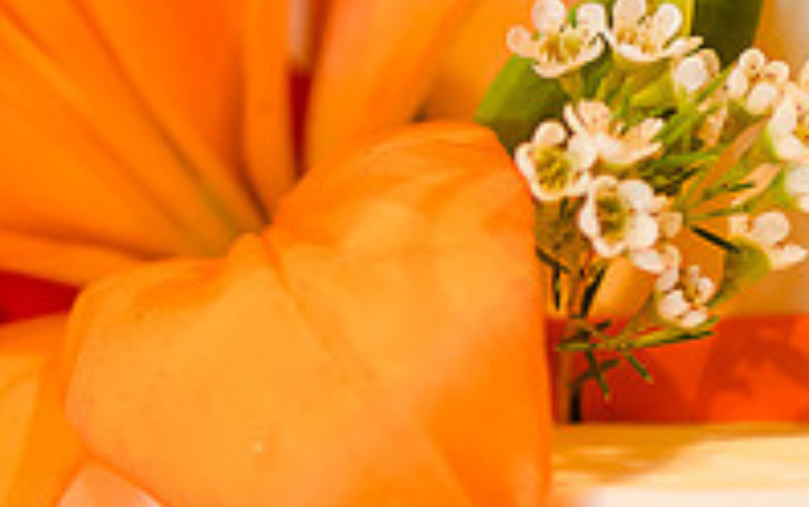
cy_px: 2
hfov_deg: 4.4
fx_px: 10413
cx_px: 335
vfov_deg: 2.8
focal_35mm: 472
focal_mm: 105
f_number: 3
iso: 800
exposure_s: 1/125
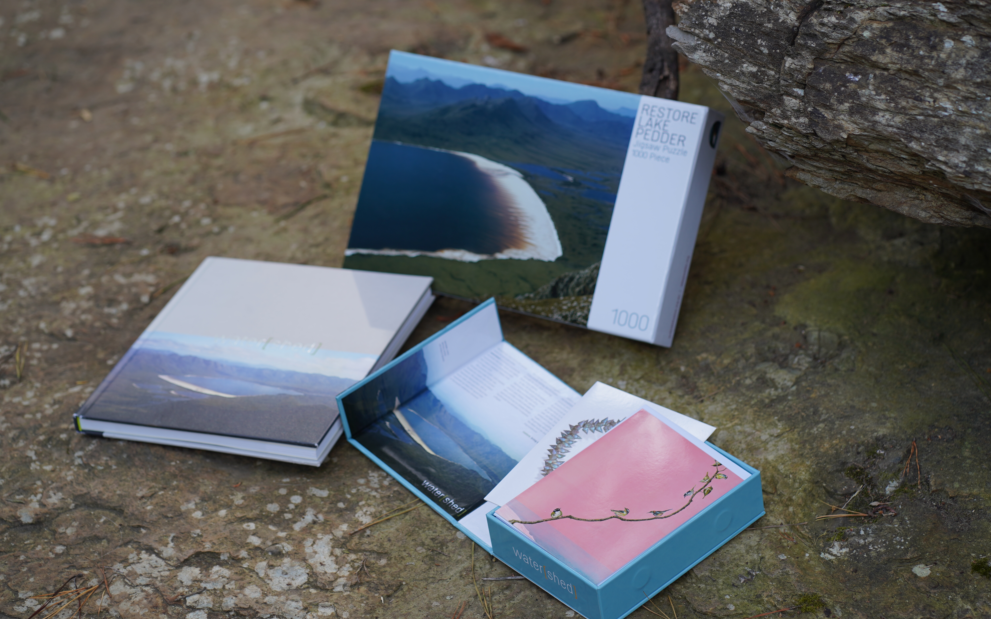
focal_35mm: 87
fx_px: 2350
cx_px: 496
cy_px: 315
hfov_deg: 23.8
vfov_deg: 15.0
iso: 100
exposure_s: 1/160
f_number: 4
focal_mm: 85
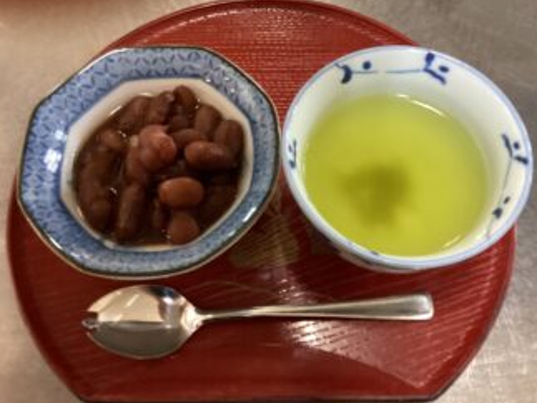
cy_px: 196
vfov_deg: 39.6
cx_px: 272
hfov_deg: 51.4
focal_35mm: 36
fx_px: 558
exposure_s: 1/40
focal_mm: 3.3
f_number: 2.4
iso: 320
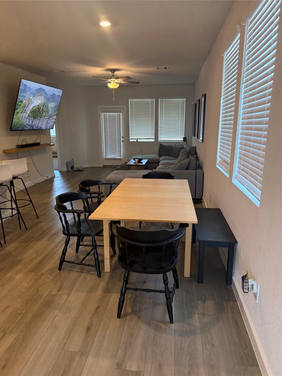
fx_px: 261
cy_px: 188
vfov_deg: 71.6
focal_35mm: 24
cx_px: 141
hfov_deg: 56.8
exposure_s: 1/120
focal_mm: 6.76
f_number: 1.78
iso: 250
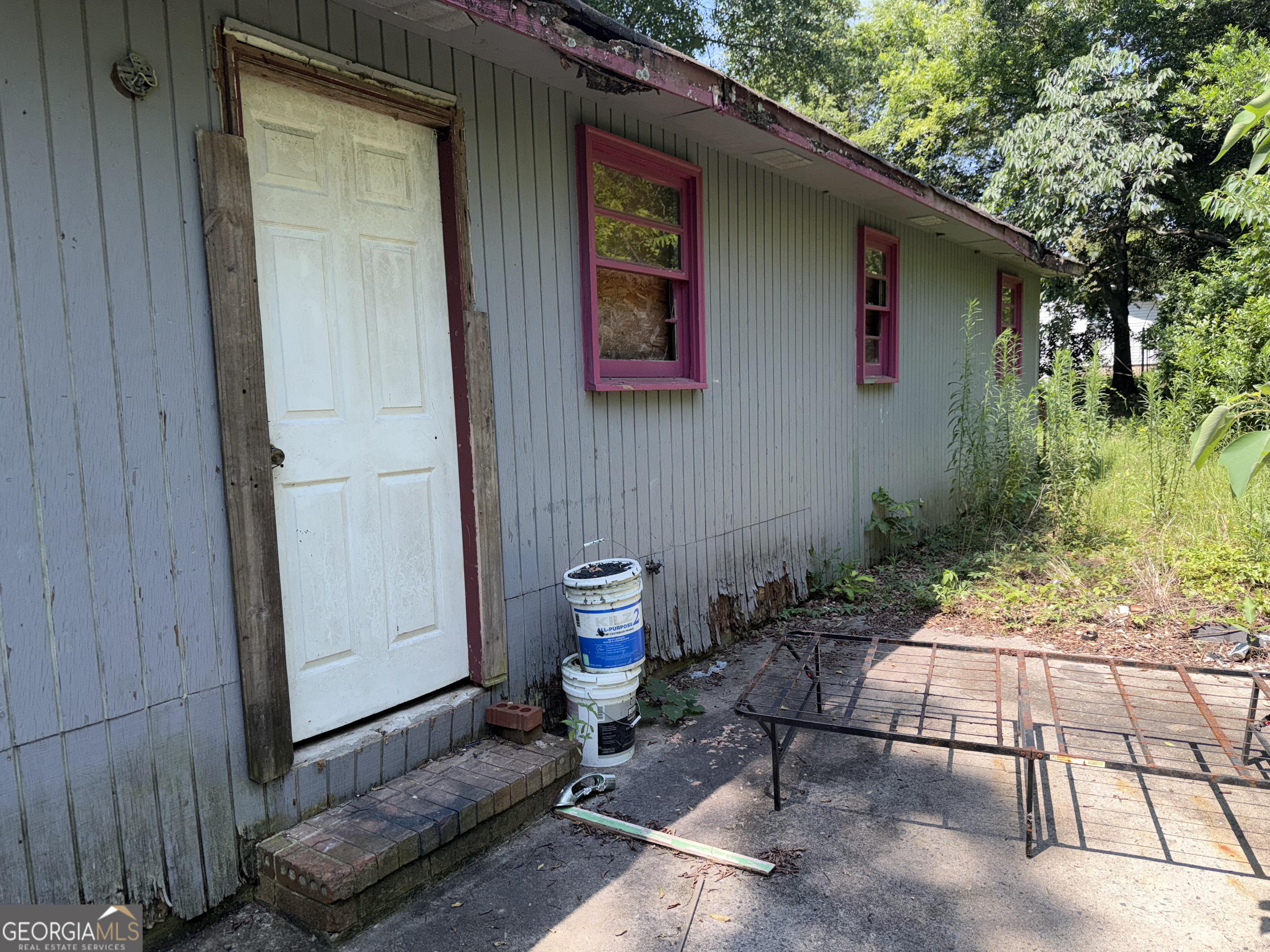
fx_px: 881
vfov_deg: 56.8
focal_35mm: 24
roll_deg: +2.3
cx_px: 635
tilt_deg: -7.2
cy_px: 476
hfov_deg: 71.6
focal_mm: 6.76
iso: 80
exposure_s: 1/909
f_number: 1.78
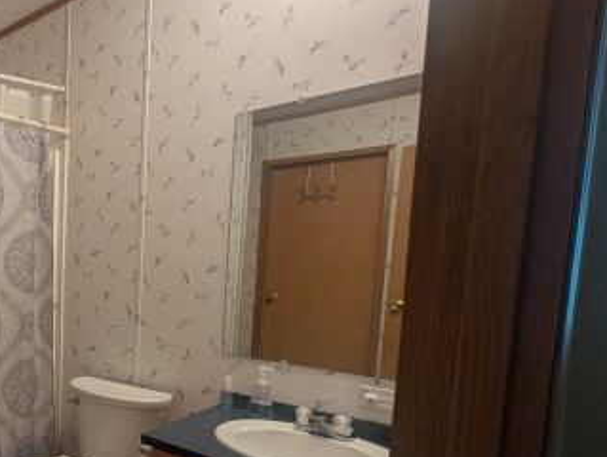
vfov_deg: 53.9
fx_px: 439
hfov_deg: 52.5
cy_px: 303
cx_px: -19
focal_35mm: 25
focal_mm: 2.02
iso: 115
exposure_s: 1/40
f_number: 1.7
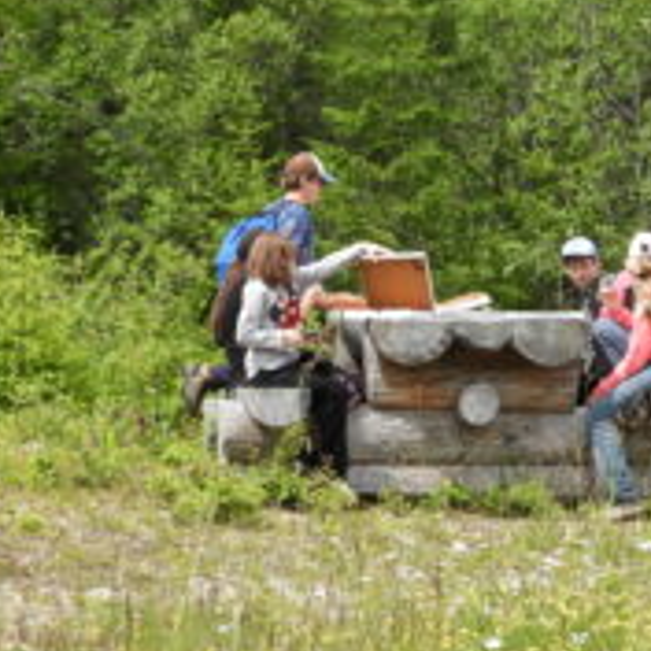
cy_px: 355
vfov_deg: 8.4
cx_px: 455
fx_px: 4426
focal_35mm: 208
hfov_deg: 8.4
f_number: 4
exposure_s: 1/640
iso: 100
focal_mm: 20.7
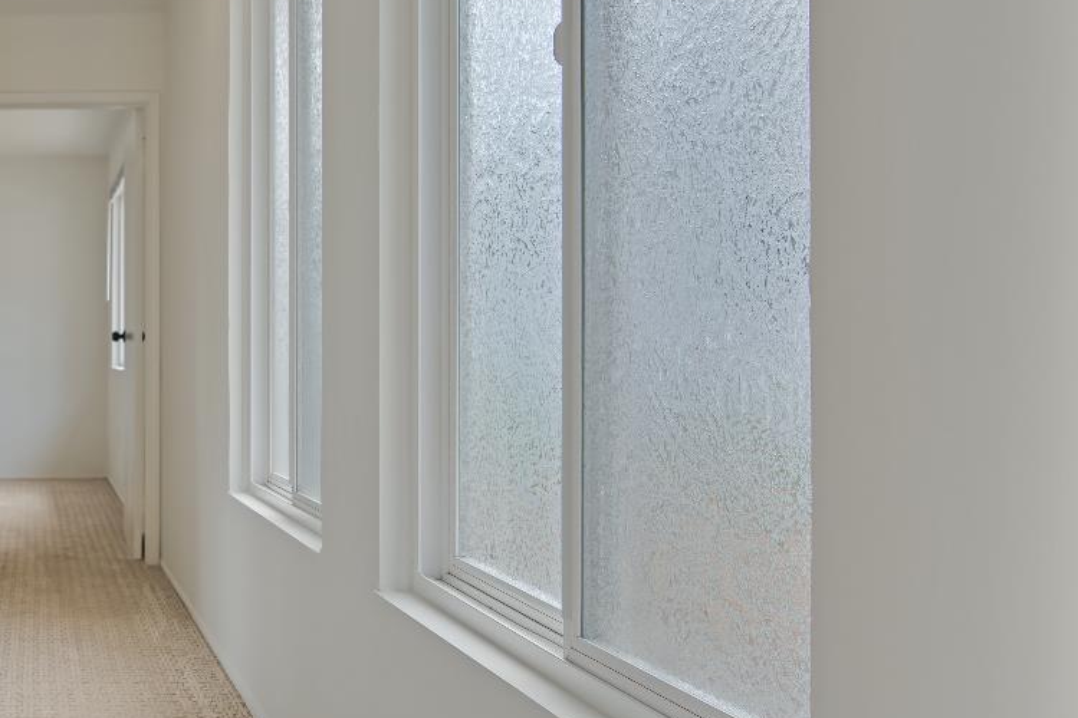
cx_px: 9
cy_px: 352
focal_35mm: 42
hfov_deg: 40.8
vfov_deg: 31.9
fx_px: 1258
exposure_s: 1/125
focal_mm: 14
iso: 100
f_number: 5.6
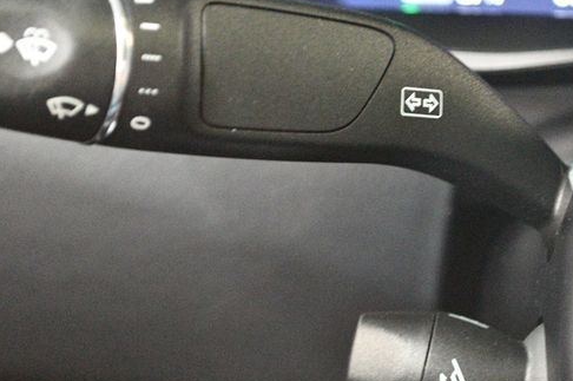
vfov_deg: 12.7
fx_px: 1717
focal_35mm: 108
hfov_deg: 18.9
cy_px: 204
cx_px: 282
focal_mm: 55
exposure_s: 1/10
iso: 12800
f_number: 5.6
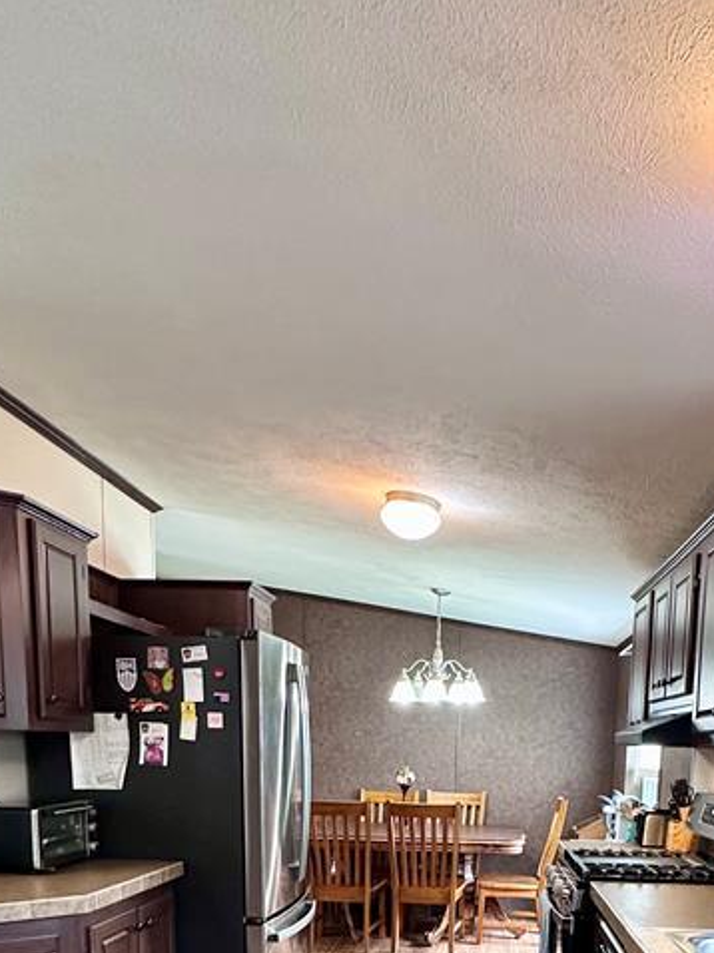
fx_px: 826
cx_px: 451
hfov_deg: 46.3
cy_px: 873
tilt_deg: -8.3
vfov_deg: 52.1
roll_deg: -1.6
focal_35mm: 30
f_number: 2.2
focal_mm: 2.22
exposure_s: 1/60
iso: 400
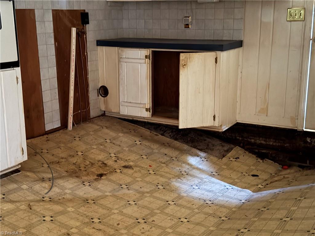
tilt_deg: -12.8
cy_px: 118
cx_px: 158
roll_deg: +0.5
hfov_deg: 39.7
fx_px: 437
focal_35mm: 48
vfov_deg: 30.3
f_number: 1.78
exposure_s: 1/2
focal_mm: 6.76
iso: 500
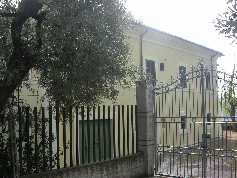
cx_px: 118
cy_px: 89
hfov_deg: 49.0
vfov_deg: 37.7
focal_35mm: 38
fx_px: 260
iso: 100
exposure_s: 1/128
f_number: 5.3
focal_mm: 7.85
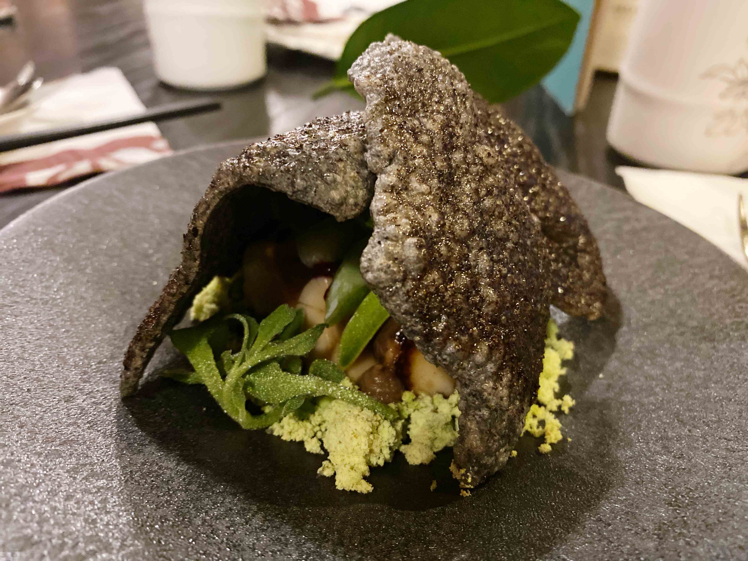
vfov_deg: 53.1
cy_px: 280
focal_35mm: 26
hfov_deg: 67.3
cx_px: 374
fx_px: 562
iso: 1000
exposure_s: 1/24
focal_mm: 4.25
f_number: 1.8
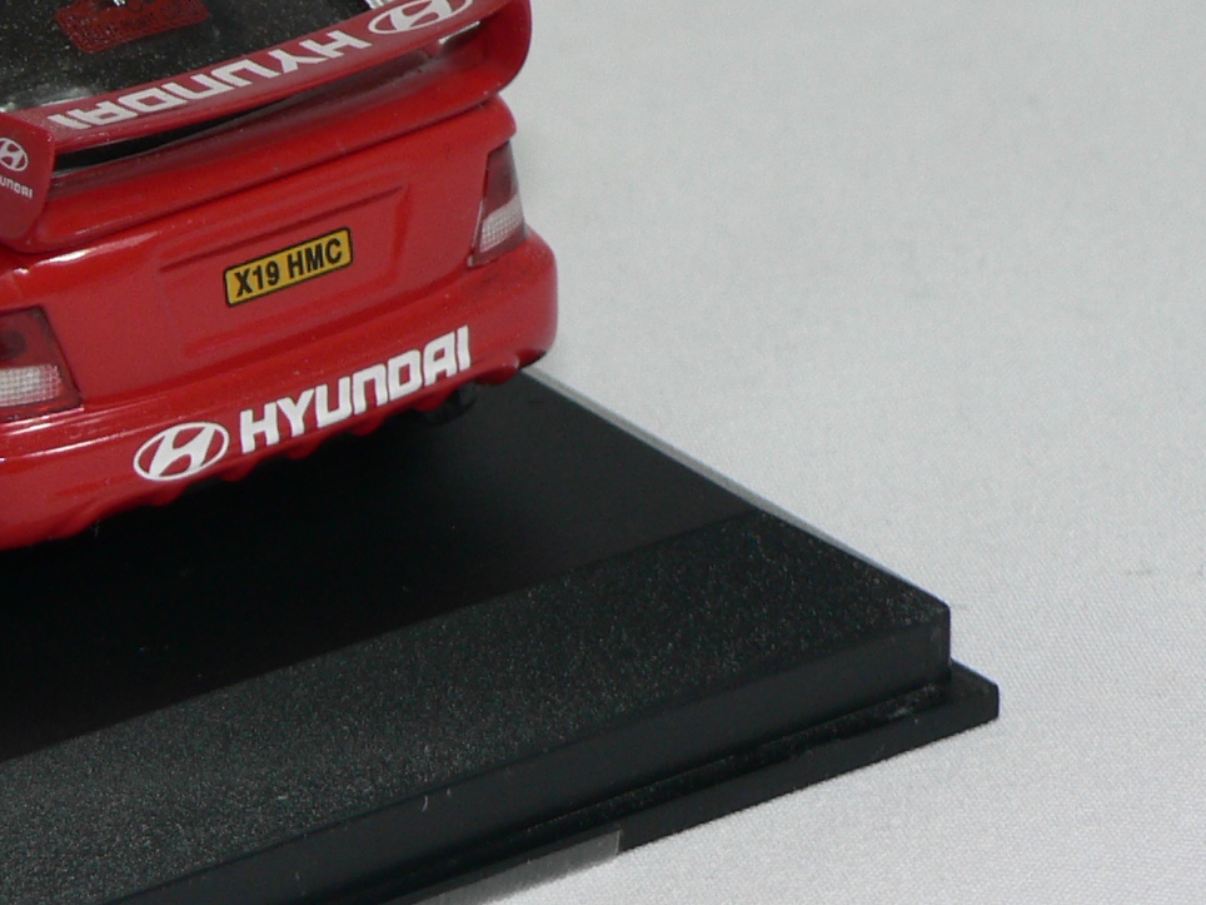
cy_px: 128
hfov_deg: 8.0
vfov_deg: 6.0
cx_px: -76
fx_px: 8605
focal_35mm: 247
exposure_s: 1/60
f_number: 3.2
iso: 80
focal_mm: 15.5
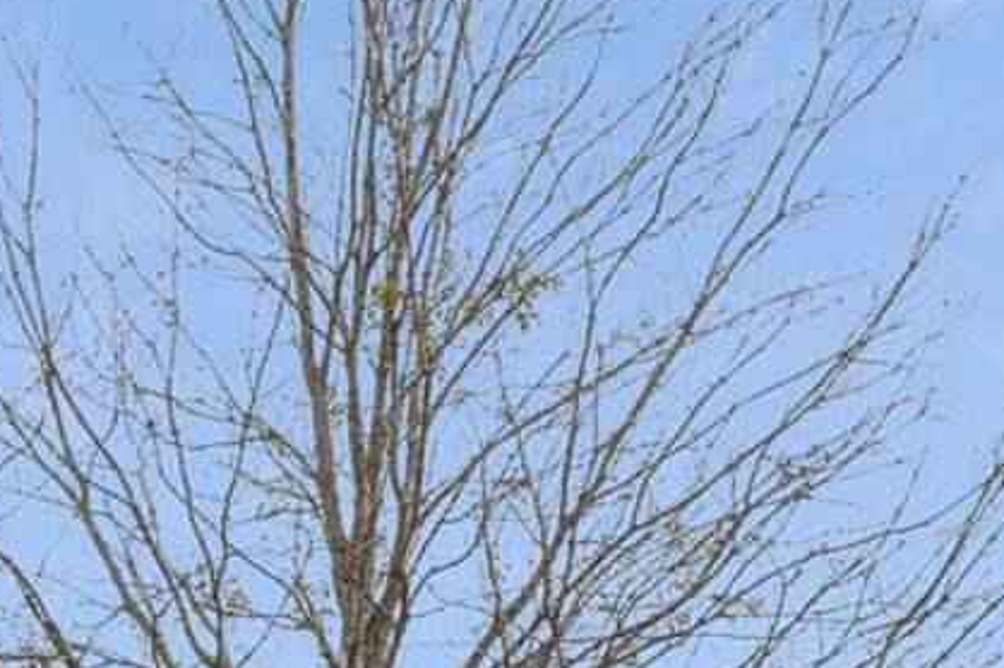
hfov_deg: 18.6
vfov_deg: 10.9
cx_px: -267
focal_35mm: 103
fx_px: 2870
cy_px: 1694
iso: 400
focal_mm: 14
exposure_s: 1/125
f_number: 13
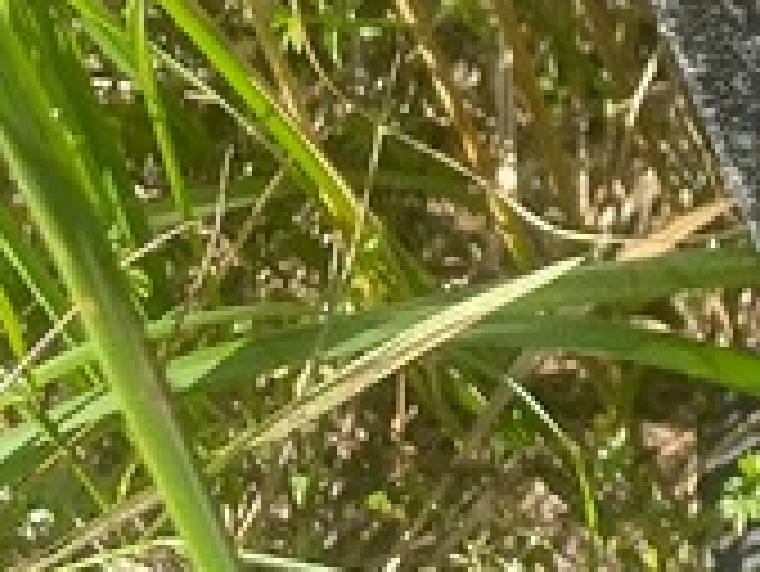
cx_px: 1700
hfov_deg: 13.0
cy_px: -414
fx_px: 2702
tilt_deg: -42.4
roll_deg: -6.8
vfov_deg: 11.3
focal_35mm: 123
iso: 32
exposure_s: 1/831
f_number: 1.6
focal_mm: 4.2
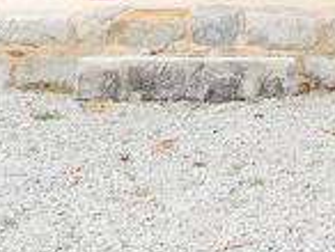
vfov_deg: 9.9
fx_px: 1299
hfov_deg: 13.7
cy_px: -333
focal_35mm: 134
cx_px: 519
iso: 80
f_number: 3.5
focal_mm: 5
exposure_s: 1/140
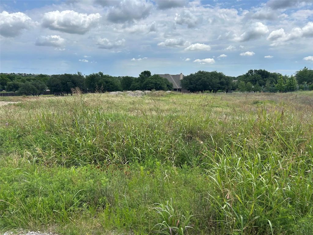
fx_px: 235
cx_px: 156
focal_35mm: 26
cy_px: 118
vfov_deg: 53.1
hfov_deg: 67.3
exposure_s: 1/4444
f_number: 1.5
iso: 50
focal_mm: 5.7
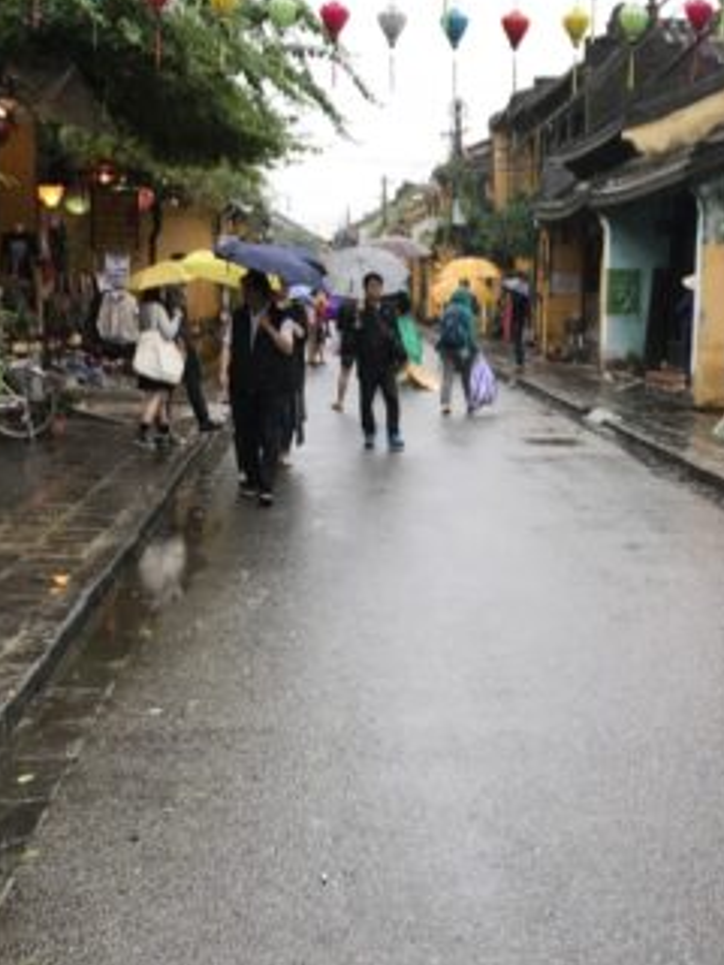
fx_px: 1562
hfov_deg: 26.0
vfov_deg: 34.3
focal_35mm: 56
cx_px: 452
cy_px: 558
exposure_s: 1/100
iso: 32
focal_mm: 3.99
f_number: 1.8
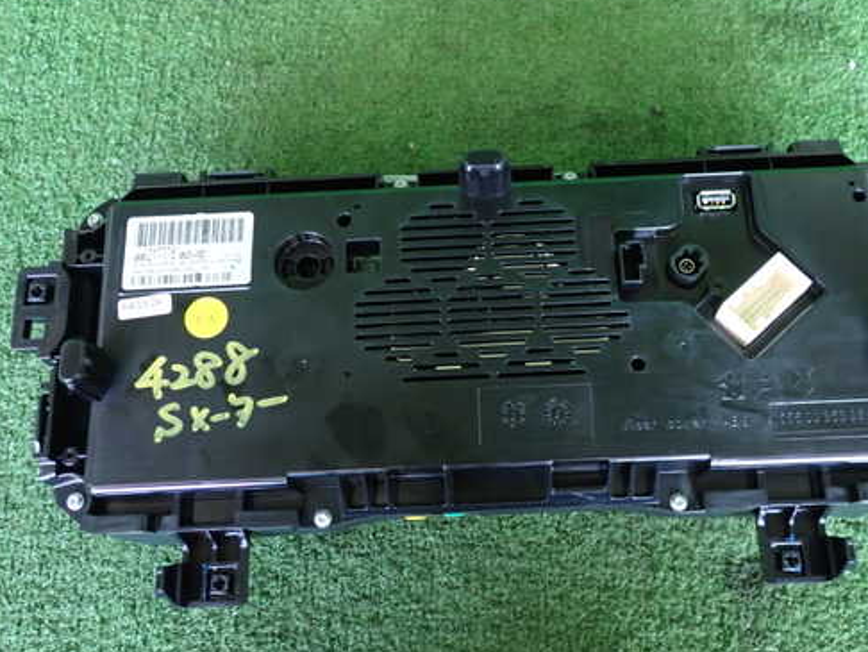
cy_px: 332
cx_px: 489
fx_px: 928
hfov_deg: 50.0
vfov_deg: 38.7
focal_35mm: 37
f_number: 2.3
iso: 640
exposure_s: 1/30
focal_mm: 5.4
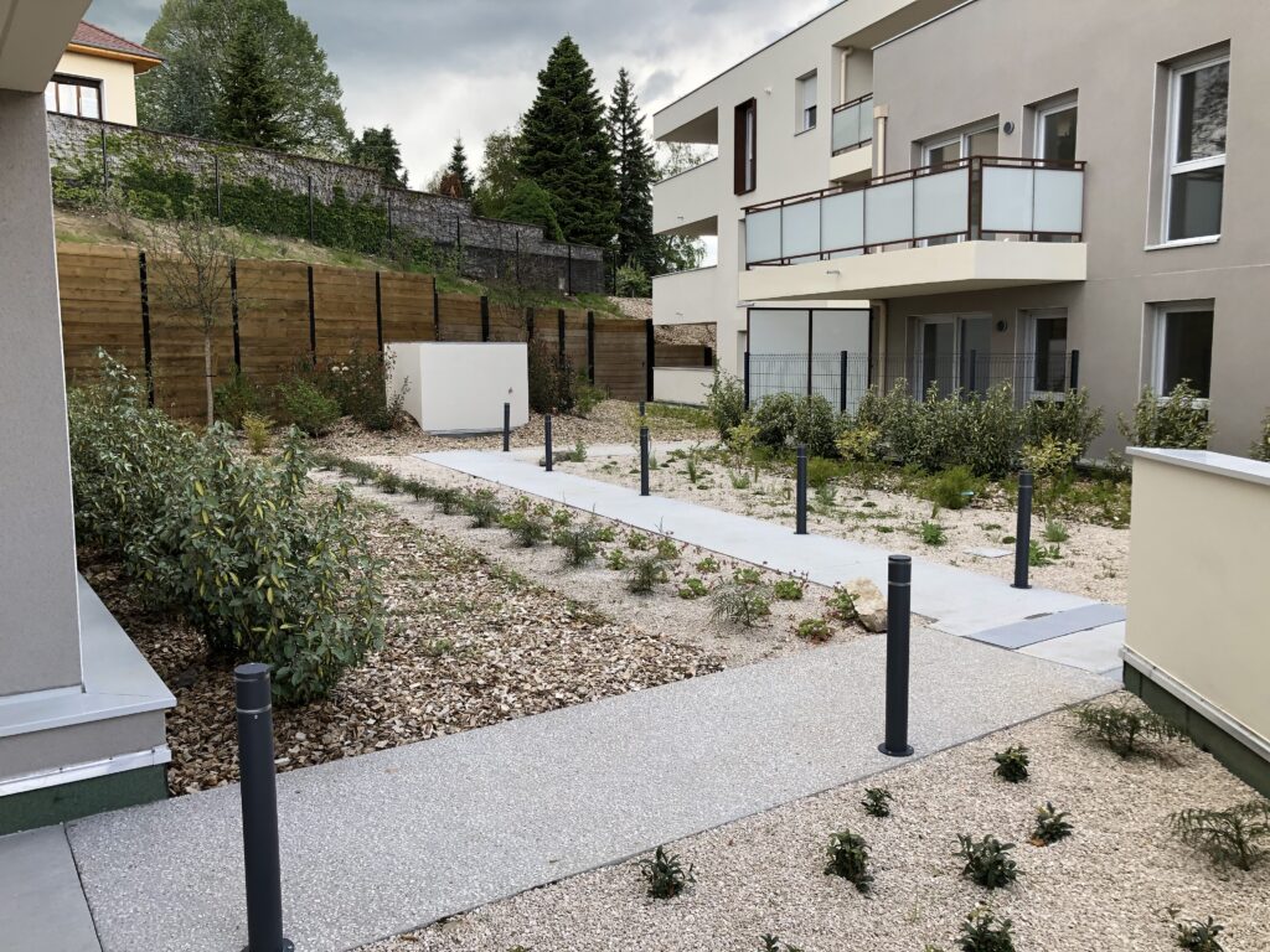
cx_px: 635
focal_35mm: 28
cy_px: 476
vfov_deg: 49.7
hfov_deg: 63.4
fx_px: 1027
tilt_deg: -5.3
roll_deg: +1.6
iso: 20
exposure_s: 1/358
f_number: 1.8
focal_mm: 3.99
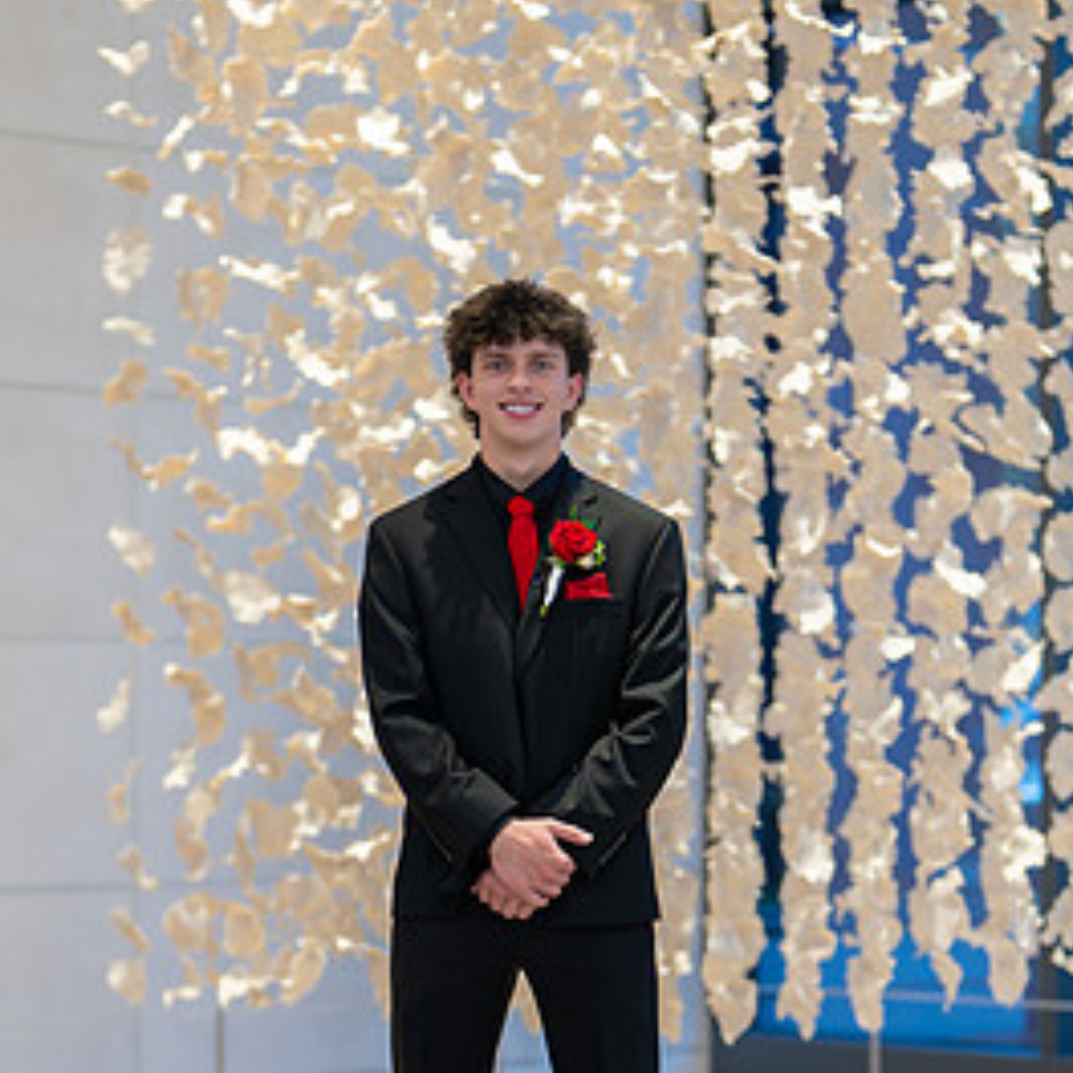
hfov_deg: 15.6
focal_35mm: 112
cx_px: 532
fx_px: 3928
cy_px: 842
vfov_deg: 15.5
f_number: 1.2
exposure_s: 1/640
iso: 1000
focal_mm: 50
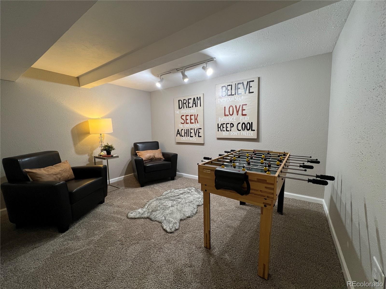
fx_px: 145
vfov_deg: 89.9
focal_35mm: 13
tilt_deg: -6.5
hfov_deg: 106.2
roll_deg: +1.2
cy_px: 144
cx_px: 193
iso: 160
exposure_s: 1/60
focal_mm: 1.57
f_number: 1.8
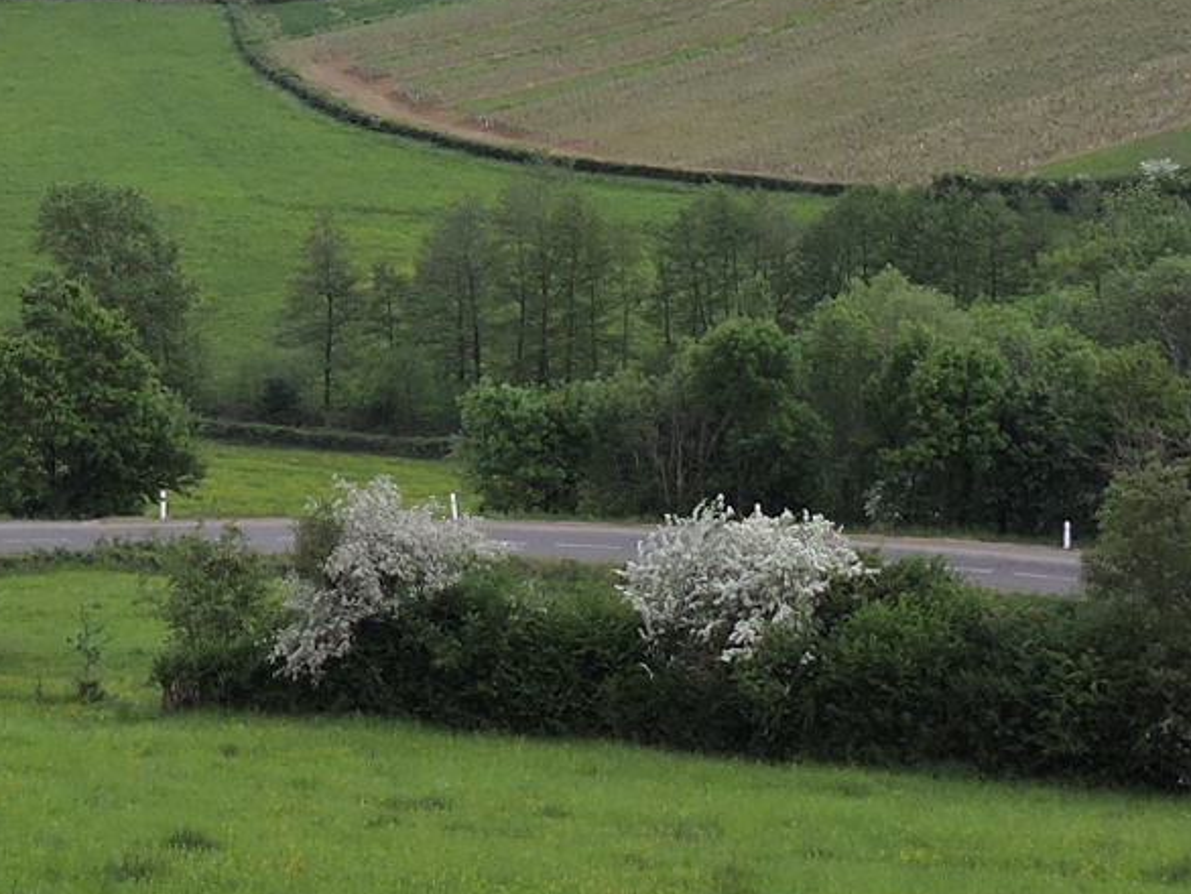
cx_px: 22
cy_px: -445
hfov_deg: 12.6
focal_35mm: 155
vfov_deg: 9.3
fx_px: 5335
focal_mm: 7.2
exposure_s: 1/160
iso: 100
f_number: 3.8
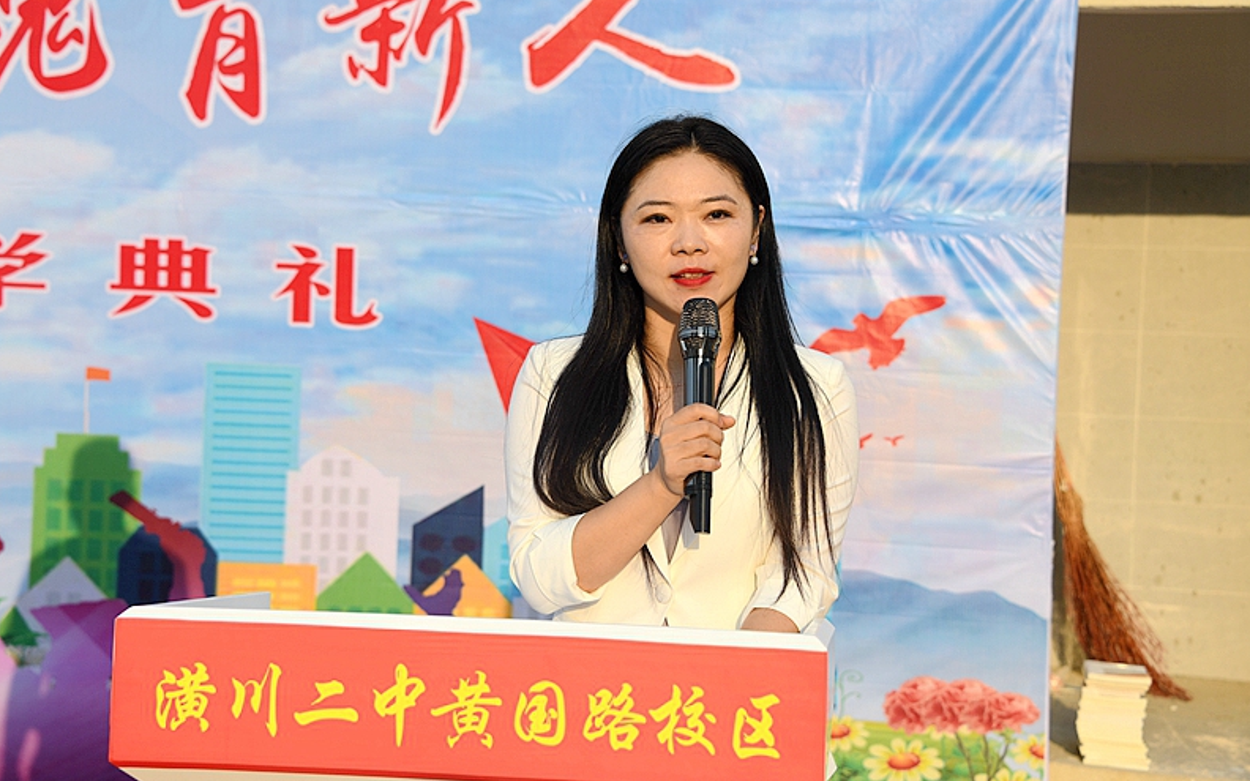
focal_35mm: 70
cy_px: 368
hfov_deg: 29.4
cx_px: 620
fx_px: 2385
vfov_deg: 18.6
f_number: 6.3
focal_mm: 68
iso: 64
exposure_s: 1/160
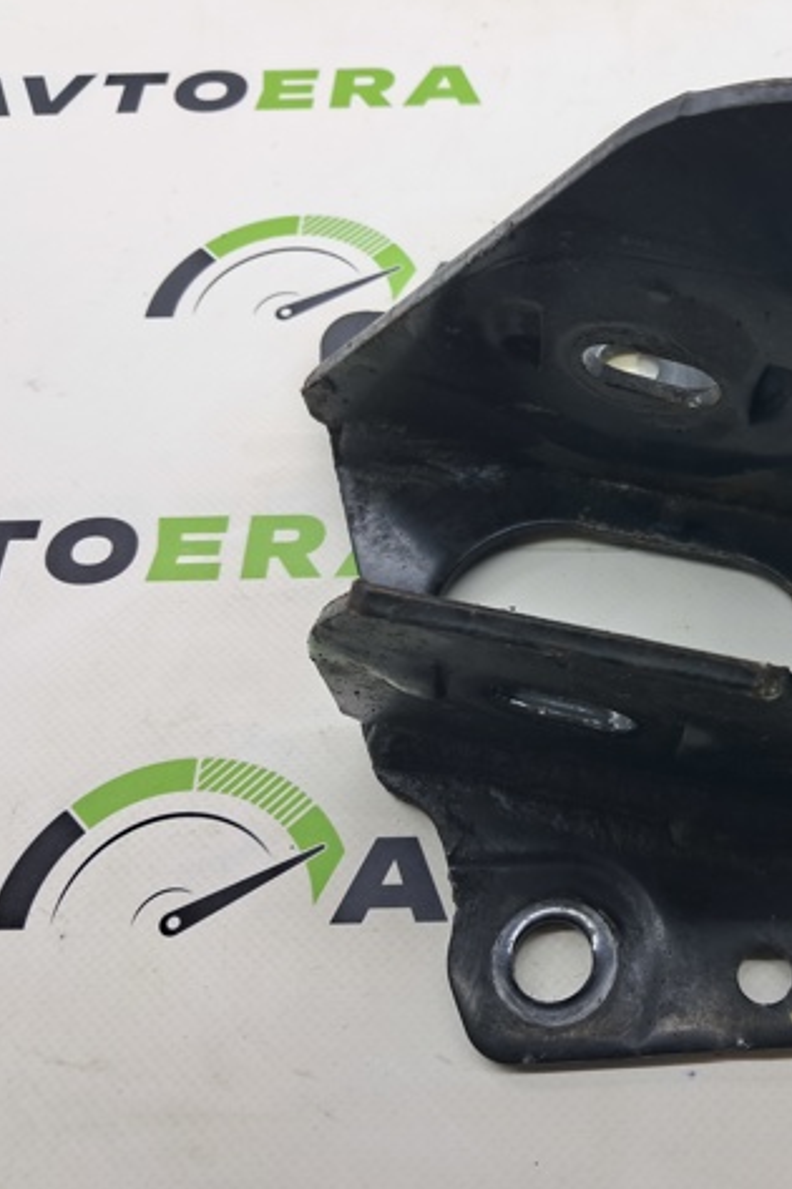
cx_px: 712
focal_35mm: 38
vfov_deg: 50.7
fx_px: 1255
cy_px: 592
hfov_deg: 33.2
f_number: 1.8
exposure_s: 1/50
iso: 50
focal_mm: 4
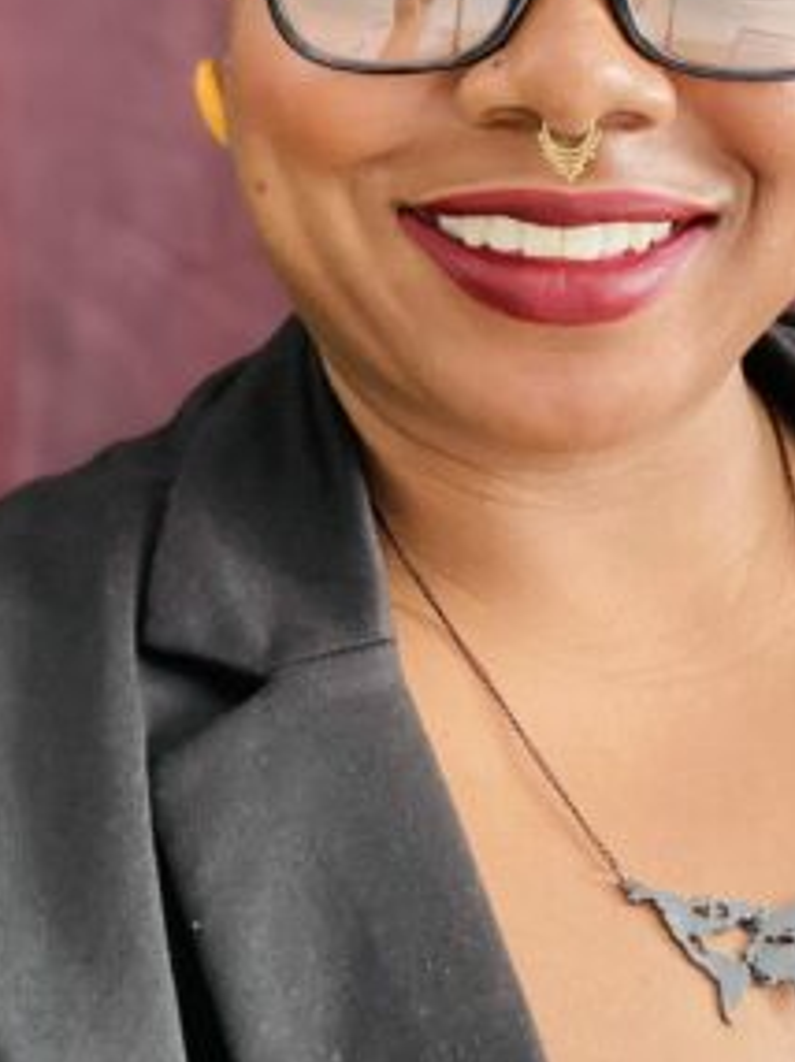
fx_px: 1717
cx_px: 182
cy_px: 100
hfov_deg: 25.7
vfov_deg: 32.6
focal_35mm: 56
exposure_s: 1/46
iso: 400
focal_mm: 2.71
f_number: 2.2
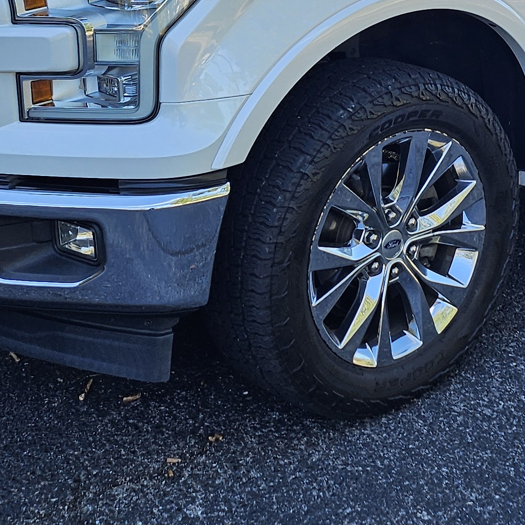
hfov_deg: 21.3
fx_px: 1356
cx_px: 503
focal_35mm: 79
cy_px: 9
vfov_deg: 21.2
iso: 50
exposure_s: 1/512
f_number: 1.8
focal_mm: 5
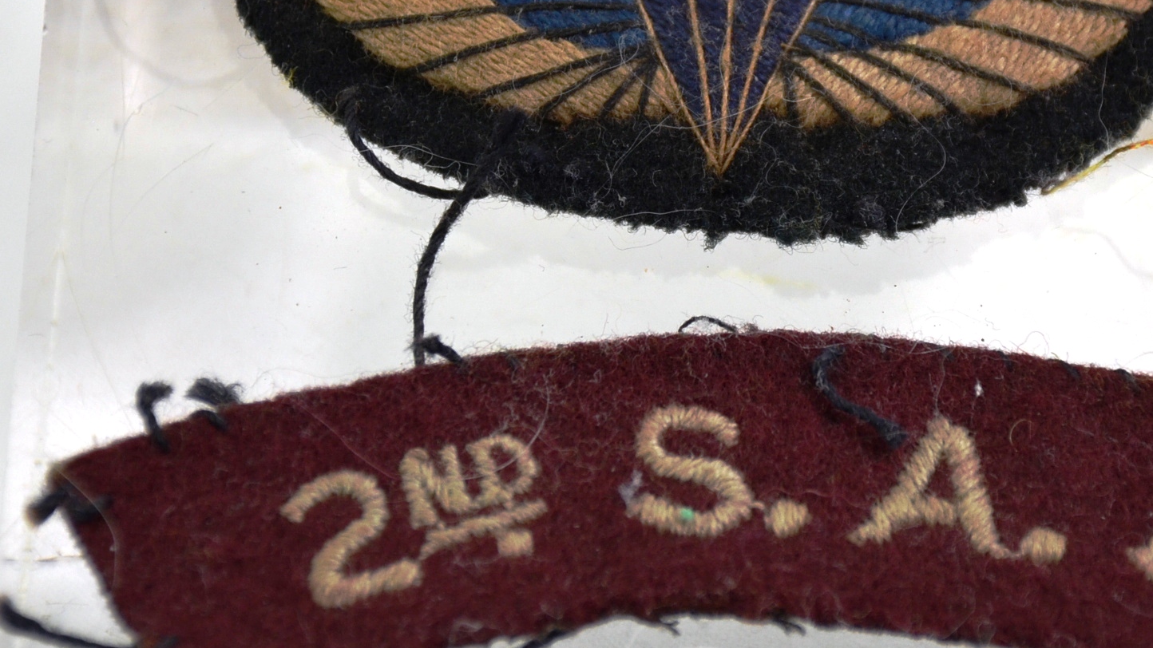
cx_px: 754
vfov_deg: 3.8
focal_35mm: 321
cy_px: 180
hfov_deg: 6.7
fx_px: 9813
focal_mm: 120
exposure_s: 1/320
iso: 400
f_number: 5.6
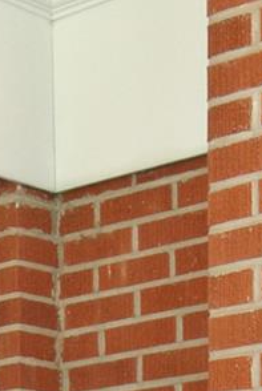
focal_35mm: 141
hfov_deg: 9.7
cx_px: 262
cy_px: 850
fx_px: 1534
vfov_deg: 12.3
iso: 250
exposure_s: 1/60
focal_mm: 10
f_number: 3.5
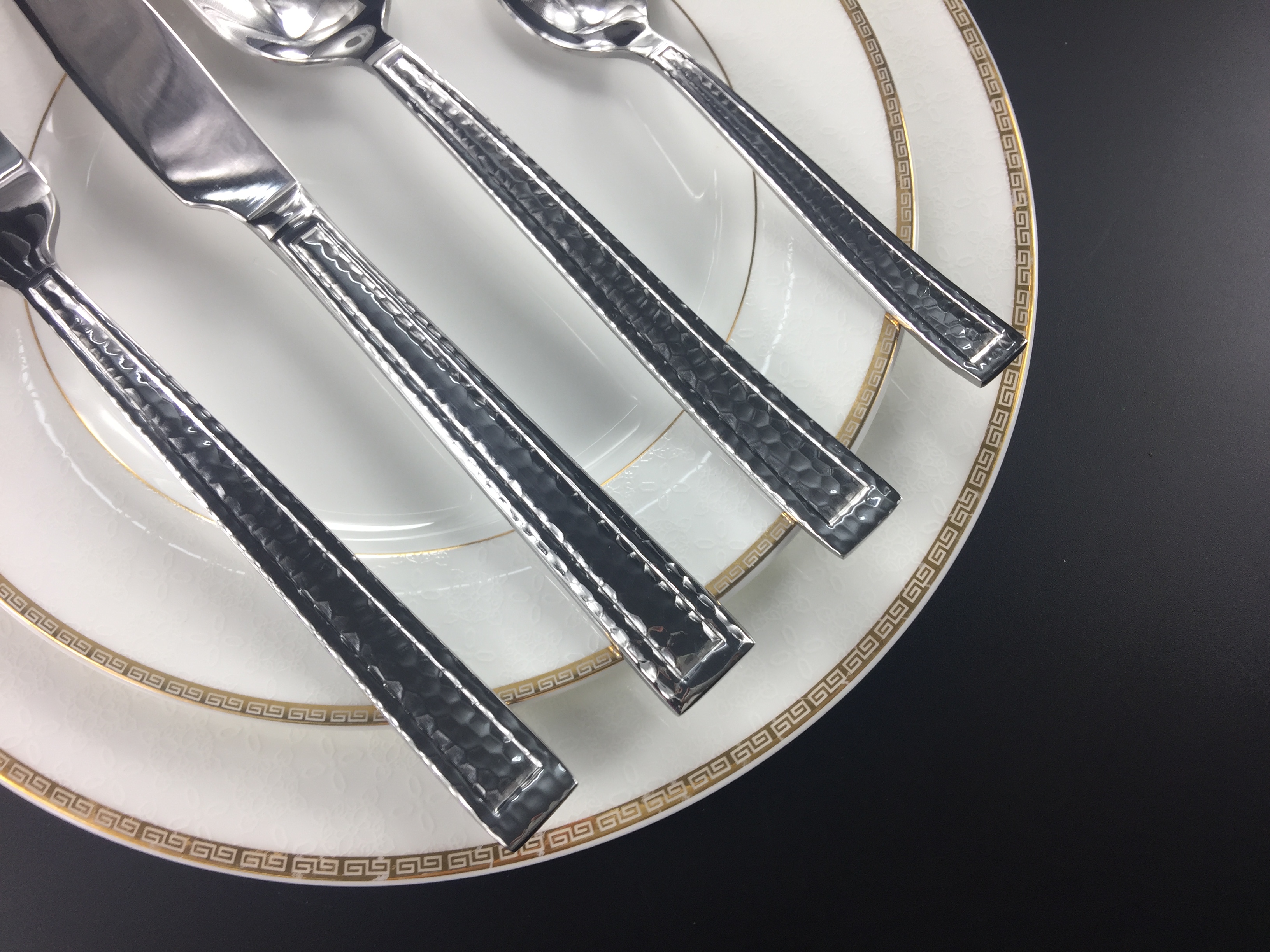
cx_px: 635
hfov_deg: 61.7
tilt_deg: -75.1
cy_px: 476
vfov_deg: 48.2
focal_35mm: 29
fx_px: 1064
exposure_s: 1/101
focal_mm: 4.15
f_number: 2.2
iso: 32
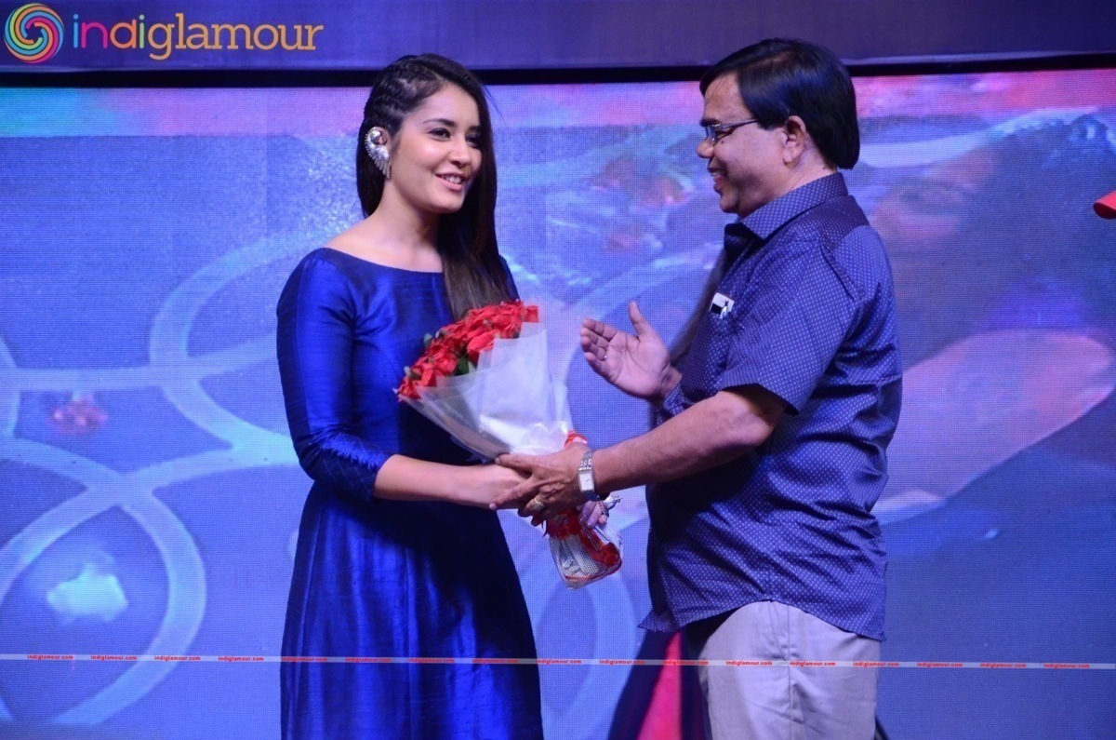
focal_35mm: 158
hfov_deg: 13.1
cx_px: 558
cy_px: 370
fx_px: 4873
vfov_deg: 8.7
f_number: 5.6
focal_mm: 105
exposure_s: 1/125
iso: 2500
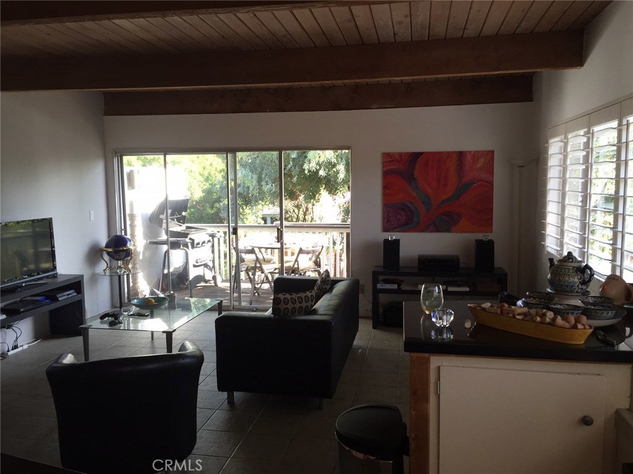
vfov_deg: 48.2
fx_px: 530
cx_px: 316
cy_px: 237
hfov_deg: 61.7
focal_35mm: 29
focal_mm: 4.15
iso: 40
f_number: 2.2
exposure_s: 1/60
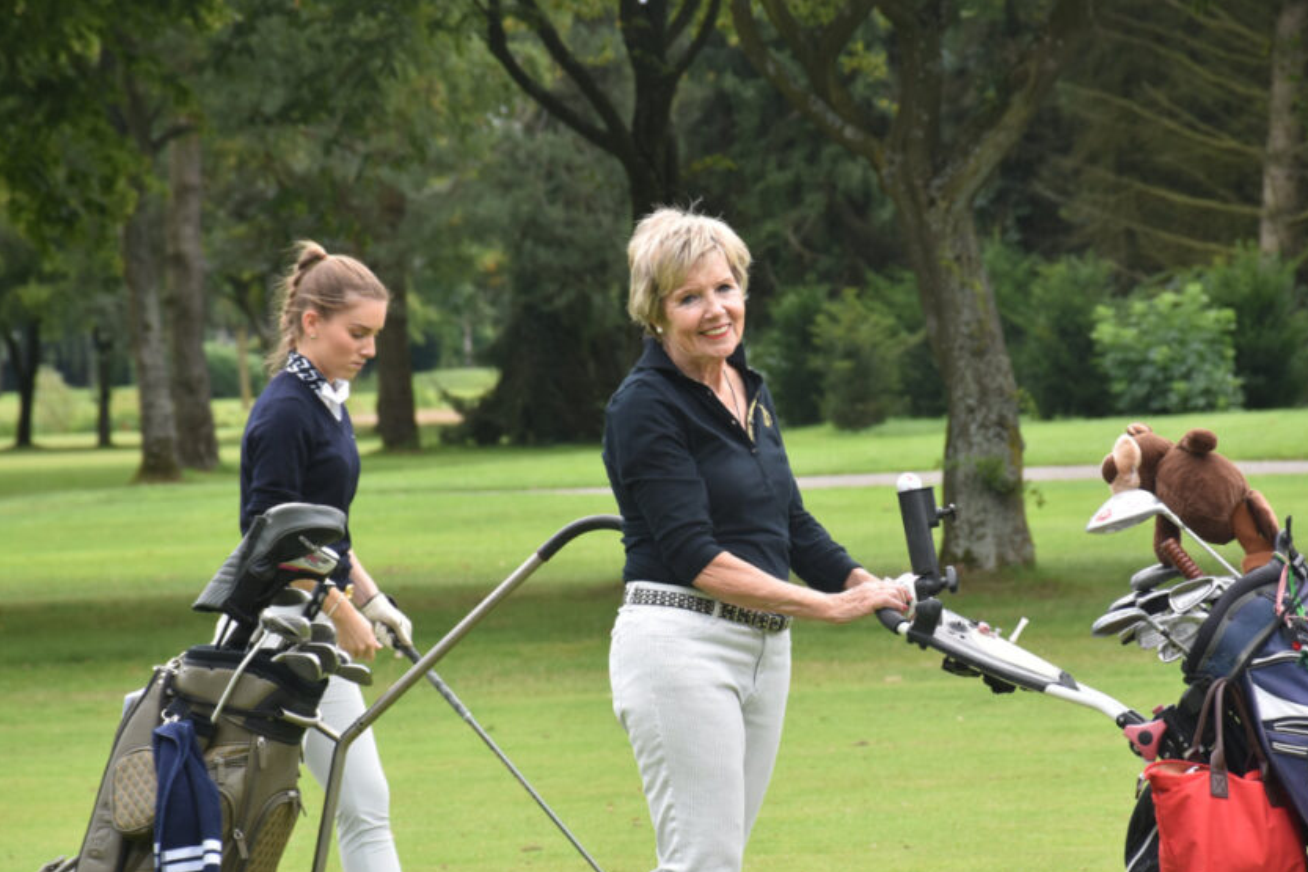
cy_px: 411
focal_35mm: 214
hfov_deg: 9.6
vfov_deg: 6.4
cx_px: 738
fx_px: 7773
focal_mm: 116
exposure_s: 1/250
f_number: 8
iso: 320
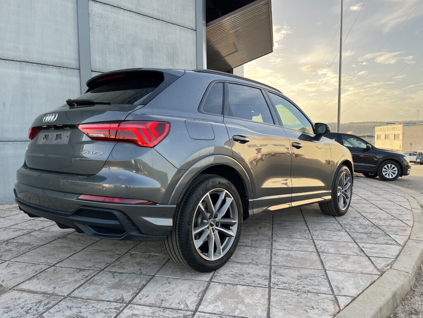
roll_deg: +1.6
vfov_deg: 53.1
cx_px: 212
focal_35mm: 26
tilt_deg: -4.2
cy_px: 159
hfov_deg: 67.3
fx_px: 318
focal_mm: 5.1
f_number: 1.6
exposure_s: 1/403
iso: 50
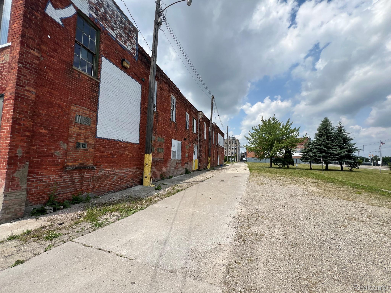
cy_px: 146
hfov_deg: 106.2
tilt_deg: +5.0
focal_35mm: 13
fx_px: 147
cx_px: 196
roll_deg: -3.1
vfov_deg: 89.9
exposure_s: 1/1623
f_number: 1.8
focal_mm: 1.57
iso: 32
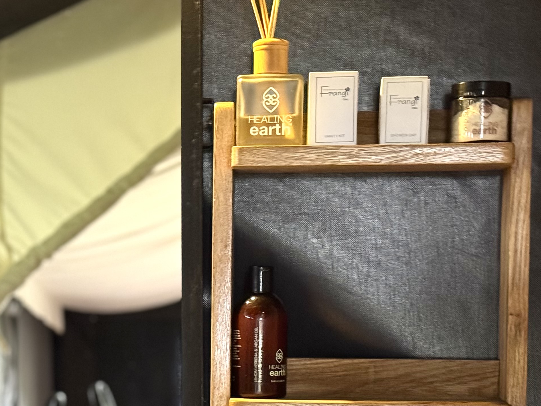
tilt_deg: -4.4
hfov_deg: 19.0
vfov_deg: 14.3
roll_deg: +0.6
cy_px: 388
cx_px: 98
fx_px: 1594
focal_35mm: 102
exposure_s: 1/33
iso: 500
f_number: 1.78
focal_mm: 6.76
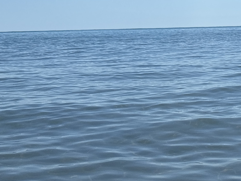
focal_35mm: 102
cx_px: 228
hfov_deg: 18.9
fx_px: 710
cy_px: 18
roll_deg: +1.0
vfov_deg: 14.4
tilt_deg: +0.5
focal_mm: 5.96
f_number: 1.6
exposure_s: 1/6329
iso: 40
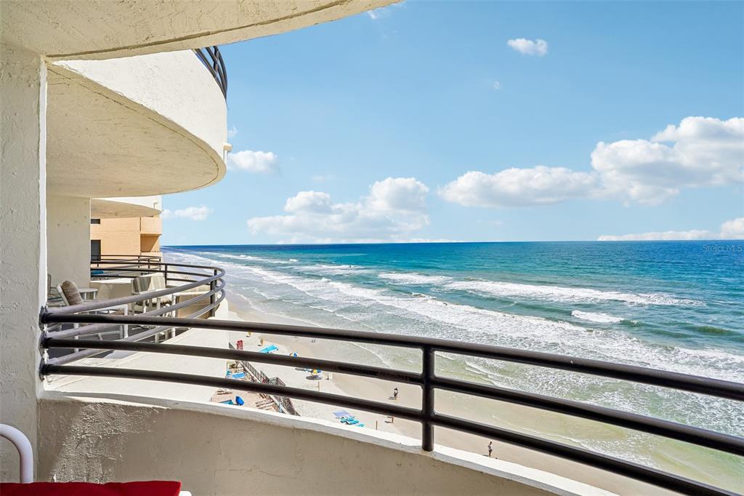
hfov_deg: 93.3
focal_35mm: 17
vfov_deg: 70.4
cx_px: 372
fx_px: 351
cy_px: 248
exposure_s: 1/125
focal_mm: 17
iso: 160
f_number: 22
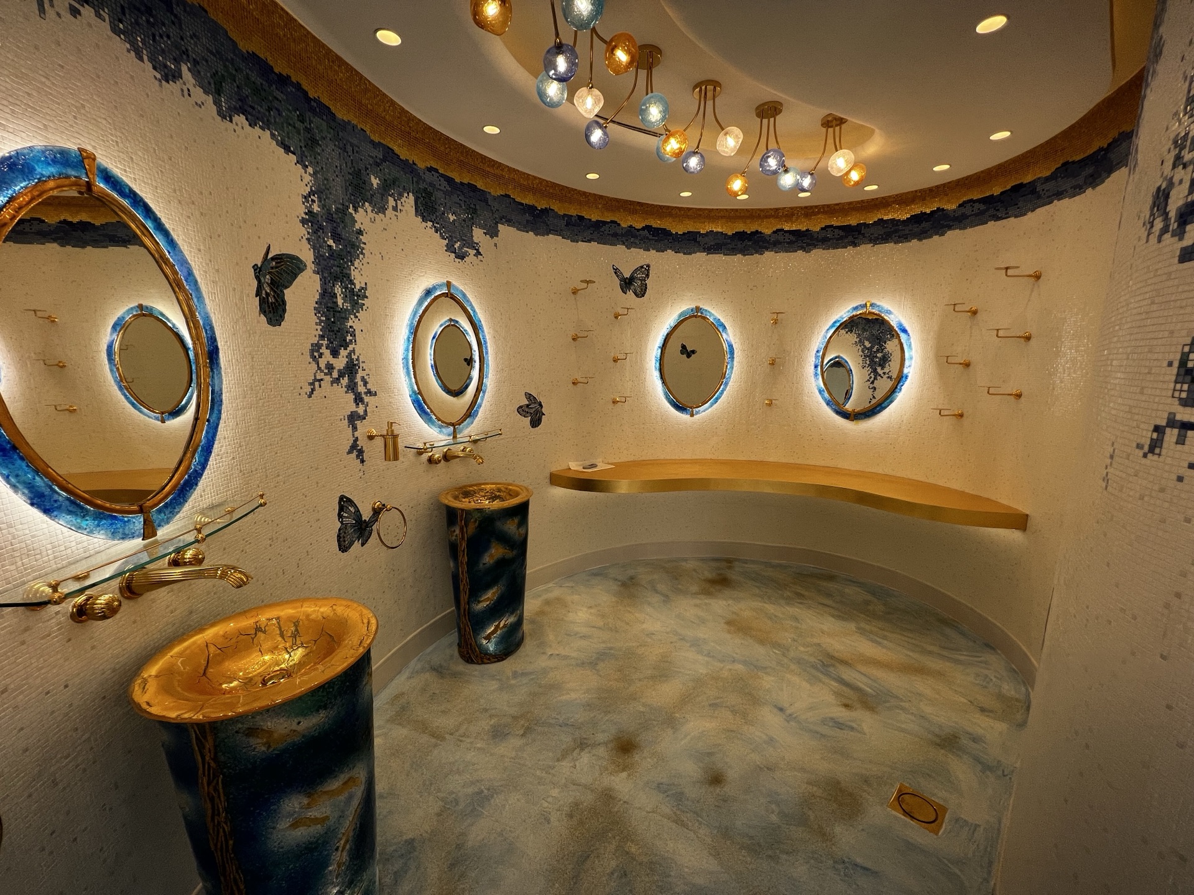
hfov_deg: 106.2
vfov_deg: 89.9
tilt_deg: -10.3
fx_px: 448
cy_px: 448
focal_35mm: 13
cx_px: 597
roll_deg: +0.0
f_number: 1.8
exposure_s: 1/233
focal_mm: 1.57
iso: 32
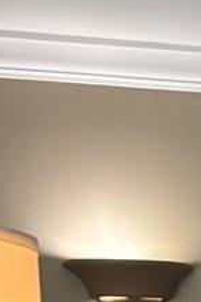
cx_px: 918
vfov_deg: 7.4
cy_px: 833
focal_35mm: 253
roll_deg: -0.6
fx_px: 2119
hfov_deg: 4.7
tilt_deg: -10.7
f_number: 1.6
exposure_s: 1/60
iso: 100
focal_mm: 5.96
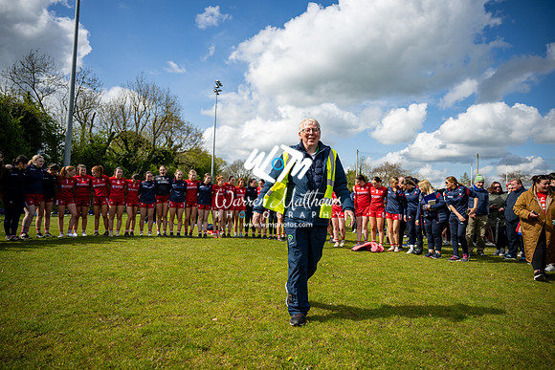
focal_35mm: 24
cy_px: 185
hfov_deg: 73.7
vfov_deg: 53.2
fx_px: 370
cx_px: 278
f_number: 2.8
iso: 100
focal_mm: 24
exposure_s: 1/1600
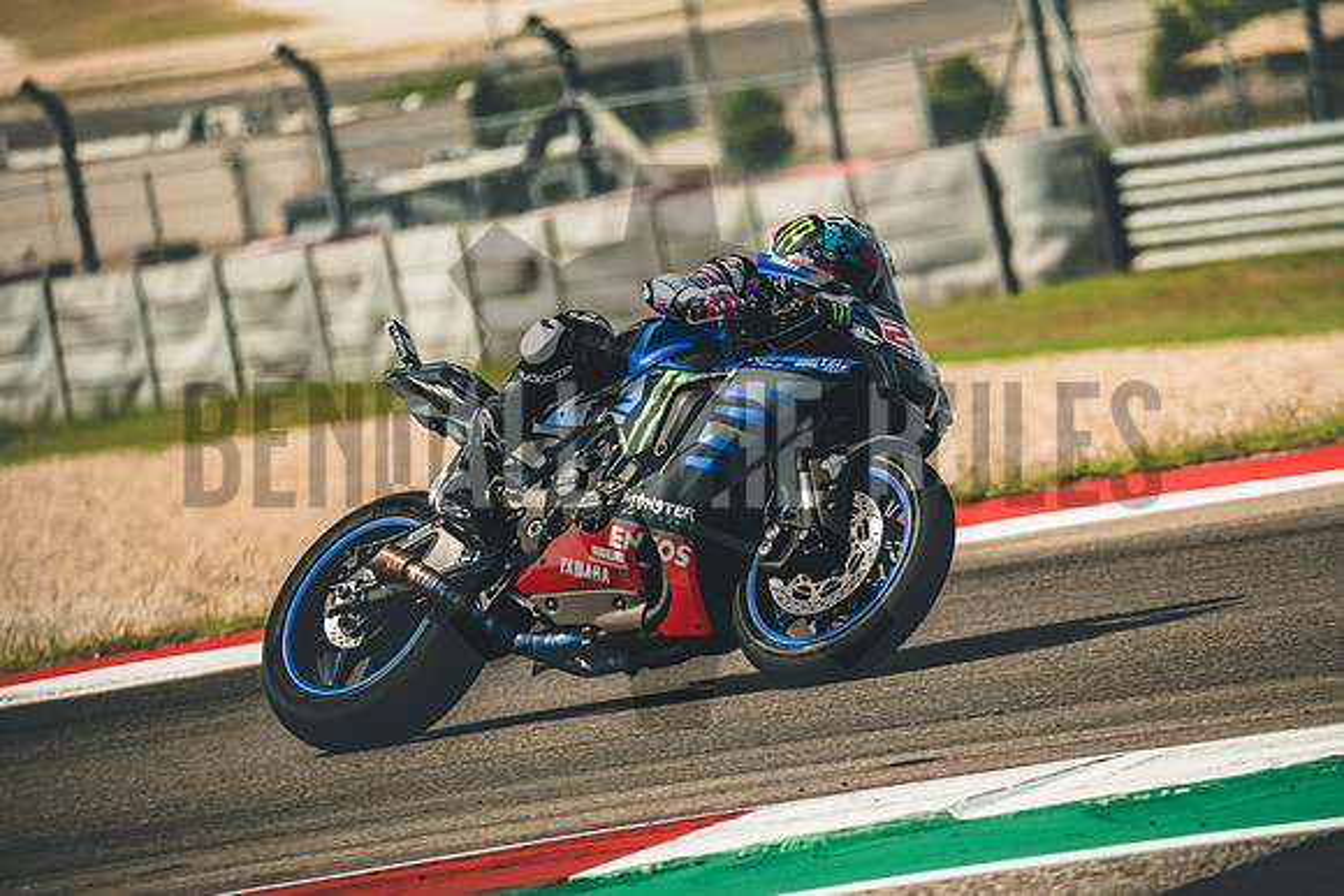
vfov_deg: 3.1
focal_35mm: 438
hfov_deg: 4.7
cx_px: 730
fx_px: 16370
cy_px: 462
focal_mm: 261.2
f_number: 5
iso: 500
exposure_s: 1/1600
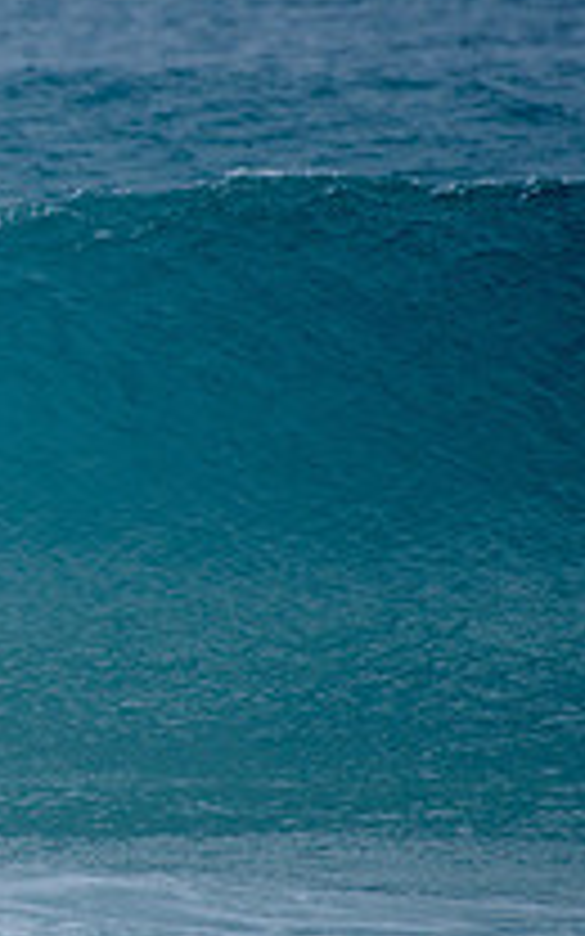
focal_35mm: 1447
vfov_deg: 1.5
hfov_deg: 0.9
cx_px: -580
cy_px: 367
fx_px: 36912
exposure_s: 1/800
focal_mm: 500
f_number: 5.6
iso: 125
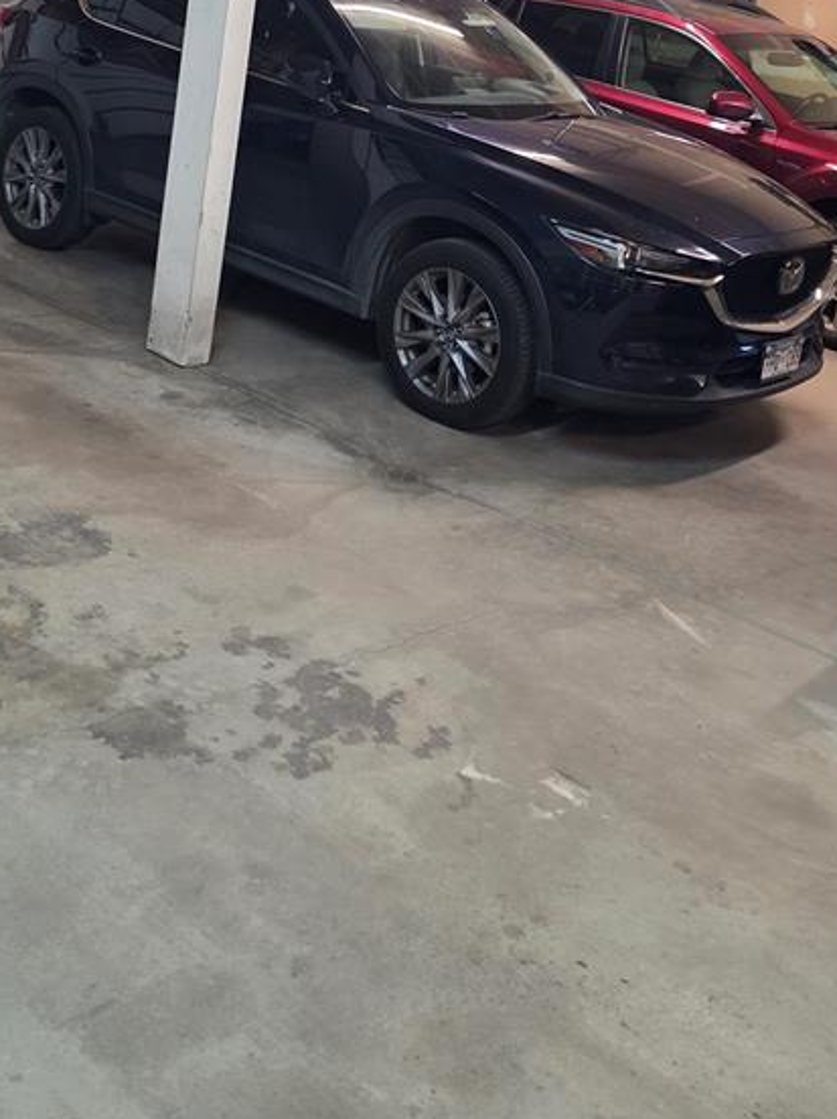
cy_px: 59
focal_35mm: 45
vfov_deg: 38.4
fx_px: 1453
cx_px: 315
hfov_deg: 32.0
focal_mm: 6.5
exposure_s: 1/120
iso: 500
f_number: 1.4
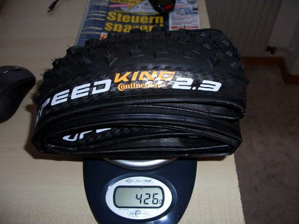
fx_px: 285
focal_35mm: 33
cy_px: 112
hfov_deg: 55.3
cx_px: 150
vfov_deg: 43.0
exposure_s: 1/60
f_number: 2.8
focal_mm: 7.1
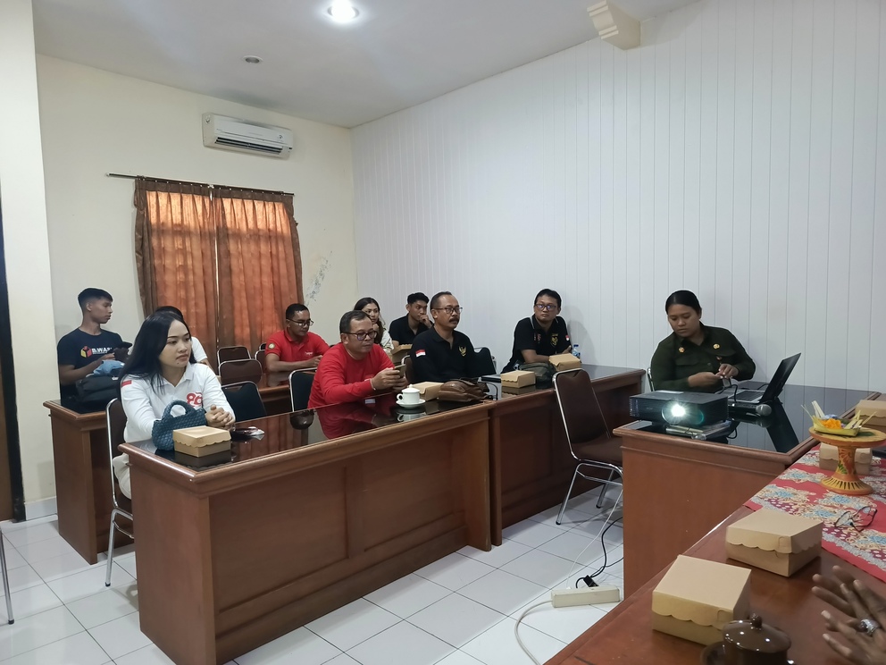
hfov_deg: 71.6
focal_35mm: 24
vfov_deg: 56.8
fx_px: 614
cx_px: 443
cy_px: 332
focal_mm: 5.25
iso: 3303
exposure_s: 1/50
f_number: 1.75
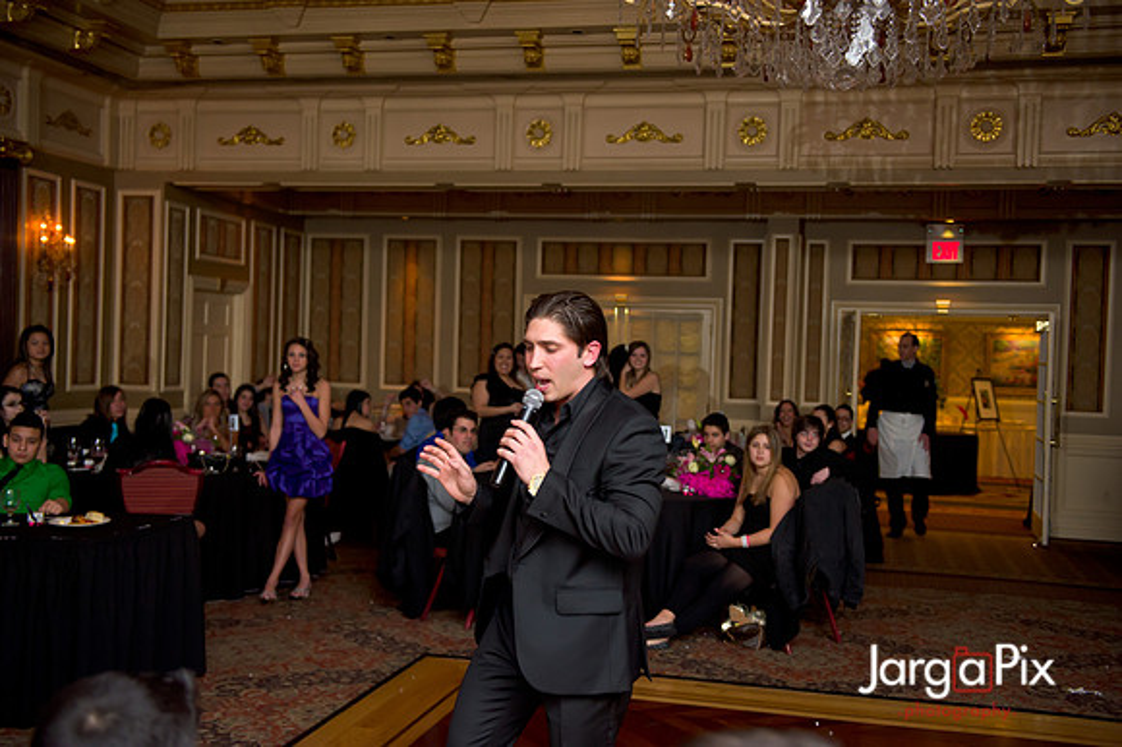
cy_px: 374
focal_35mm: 40
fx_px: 1246
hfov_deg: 48.5
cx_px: 561
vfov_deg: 33.4
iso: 1600
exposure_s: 1/125
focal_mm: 40
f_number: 3.2
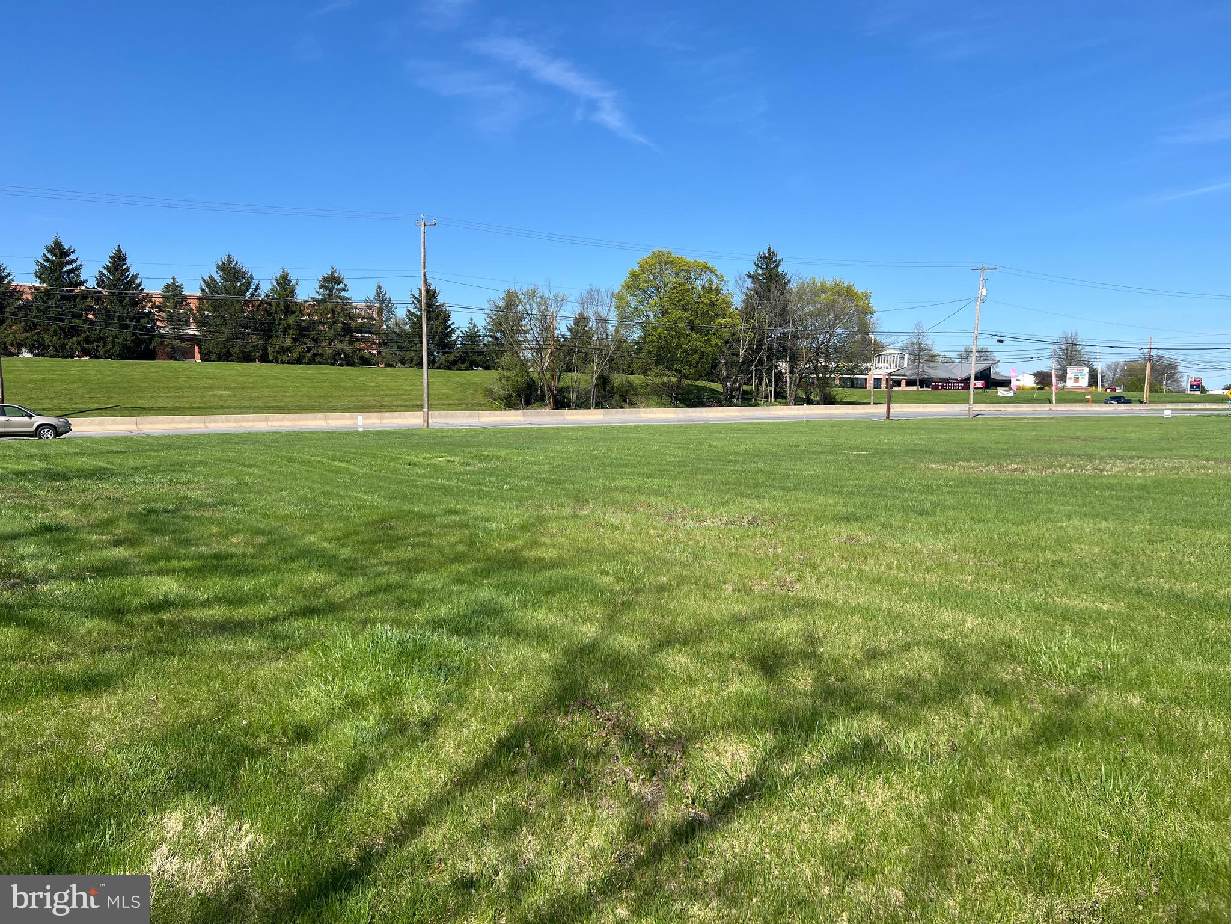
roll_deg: -1.3
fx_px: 925
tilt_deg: -3.3
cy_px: 462
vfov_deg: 53.1
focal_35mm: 26
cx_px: 616
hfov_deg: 67.3
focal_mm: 5.7
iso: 50
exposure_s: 1/4115
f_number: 1.5
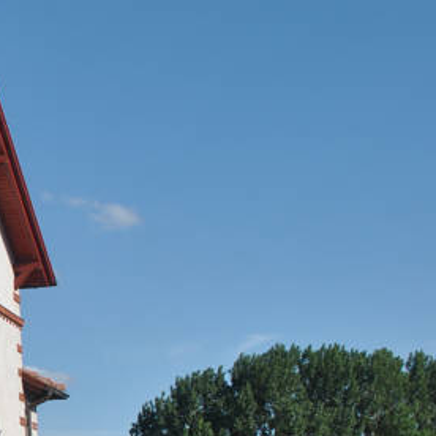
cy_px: 363
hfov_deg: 13.5
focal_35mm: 120
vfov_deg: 14.4
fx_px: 1710
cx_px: -265
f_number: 9
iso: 100
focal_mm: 26
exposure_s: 1/320
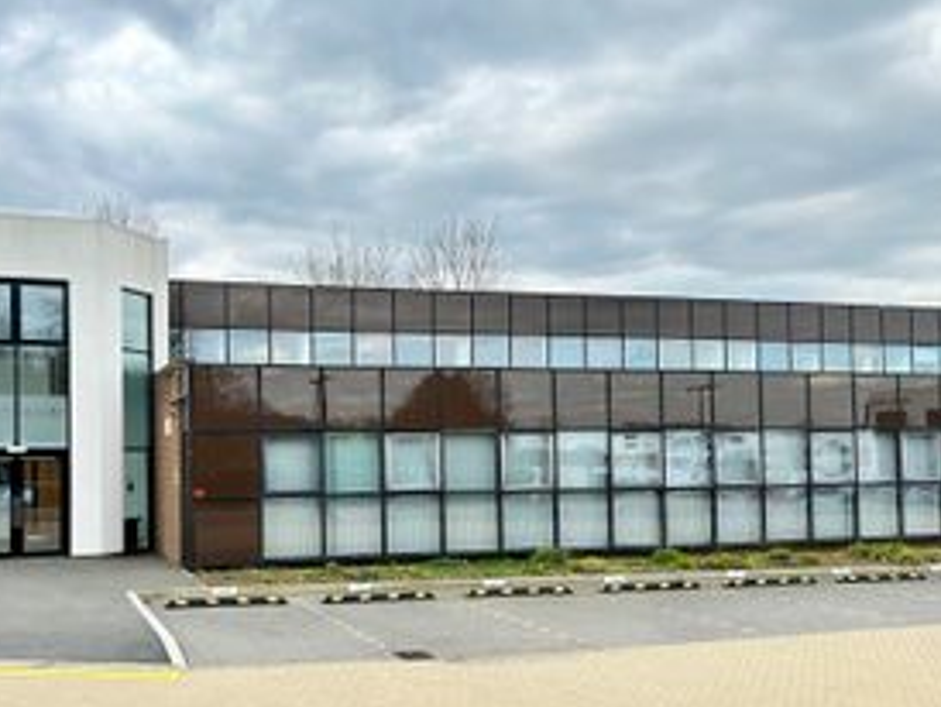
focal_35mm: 35
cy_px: 432
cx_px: 275
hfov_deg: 51.1
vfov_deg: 40.5
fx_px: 952
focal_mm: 6.86
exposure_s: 1/864
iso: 80
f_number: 1.78
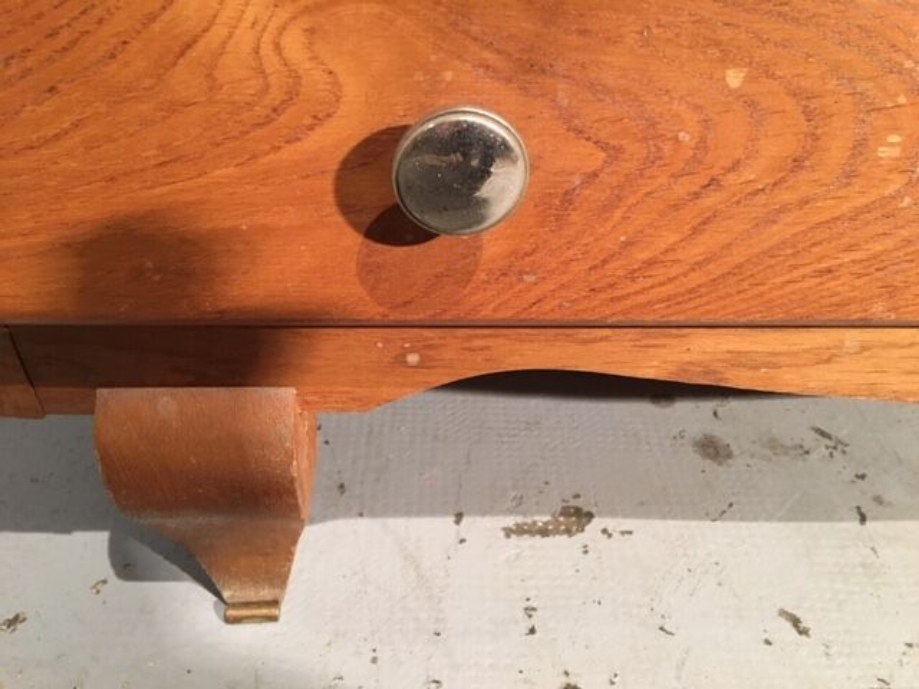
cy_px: 344
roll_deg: -1.3
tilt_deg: -41.2
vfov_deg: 48.2
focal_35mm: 29
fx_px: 770
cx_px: 460
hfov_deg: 61.7
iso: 200
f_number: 2.2
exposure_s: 1/33
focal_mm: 4.15
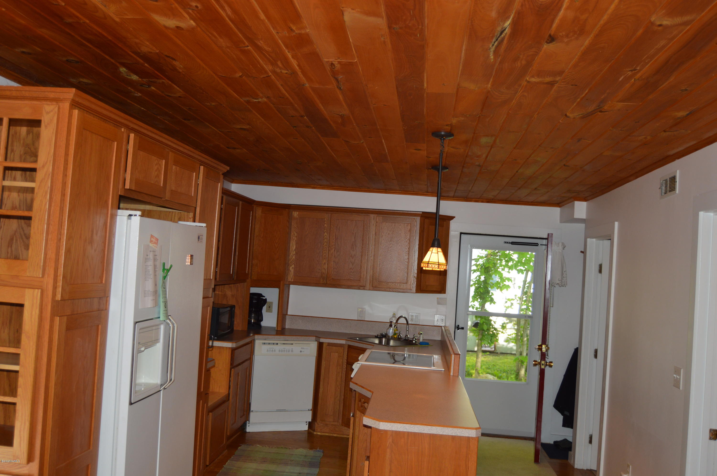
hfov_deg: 57.3
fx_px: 657
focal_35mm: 33
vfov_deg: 39.9
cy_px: 238
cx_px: 358
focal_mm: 22
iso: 280
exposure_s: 1/125
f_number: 4
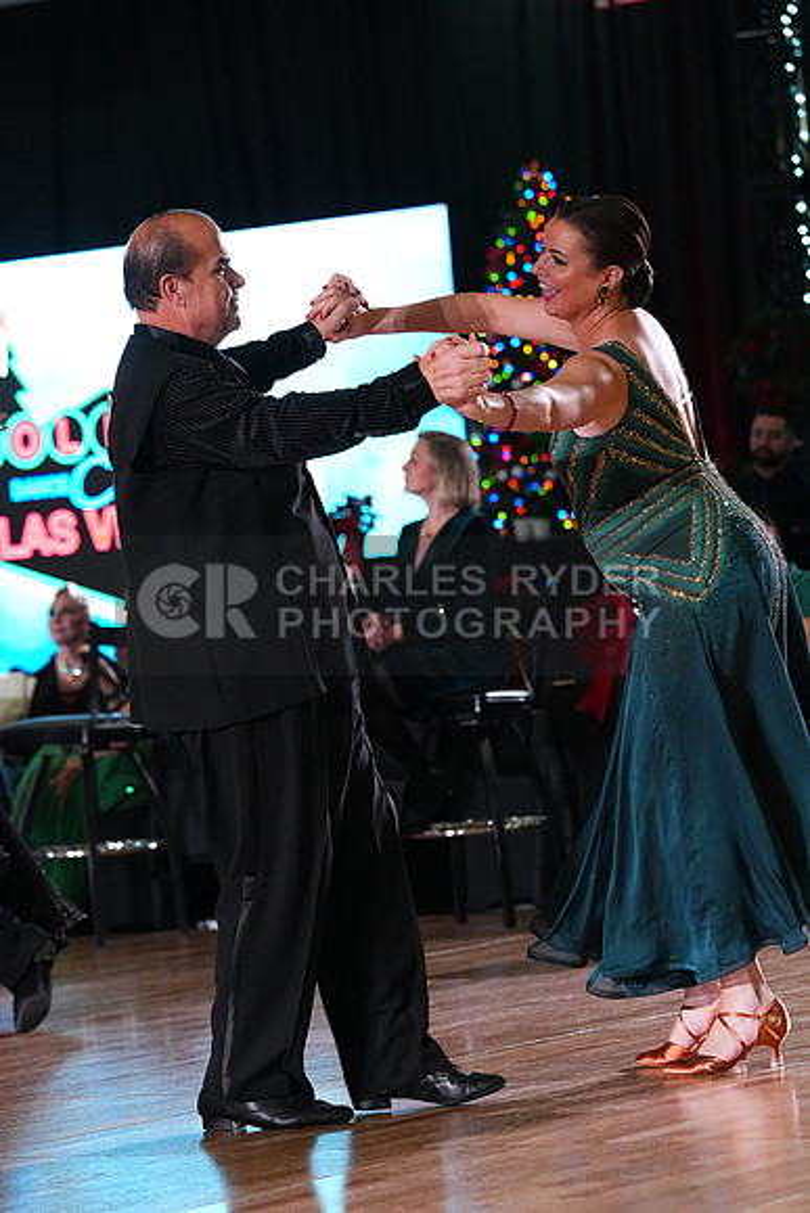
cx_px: 405
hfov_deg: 9.0
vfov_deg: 13.4
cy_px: 606
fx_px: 5160
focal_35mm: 153
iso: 6400
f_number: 5
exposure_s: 1/400
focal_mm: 153
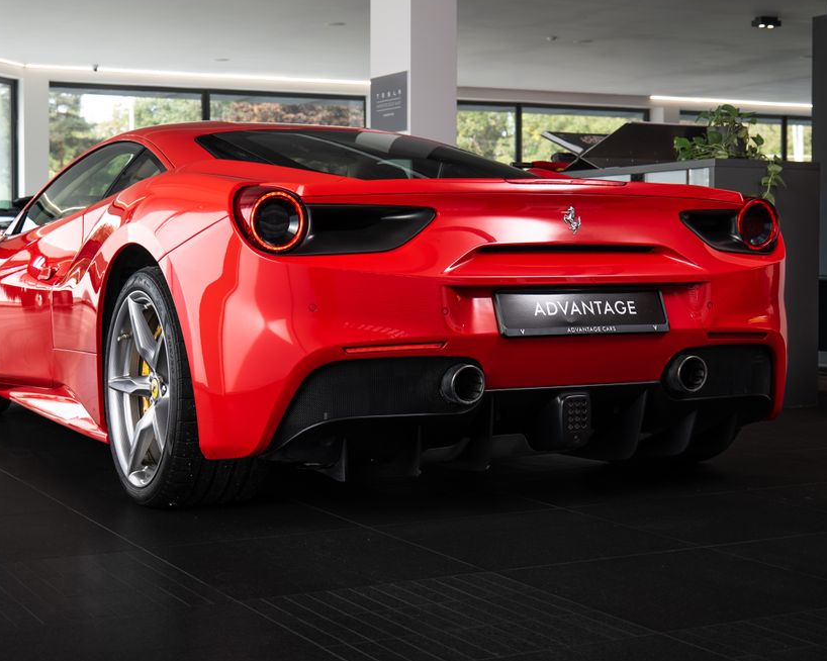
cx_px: 362
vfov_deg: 25.0
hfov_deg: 30.9
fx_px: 1493
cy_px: 306
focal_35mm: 61
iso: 200
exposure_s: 1/50
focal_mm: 48
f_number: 5.2
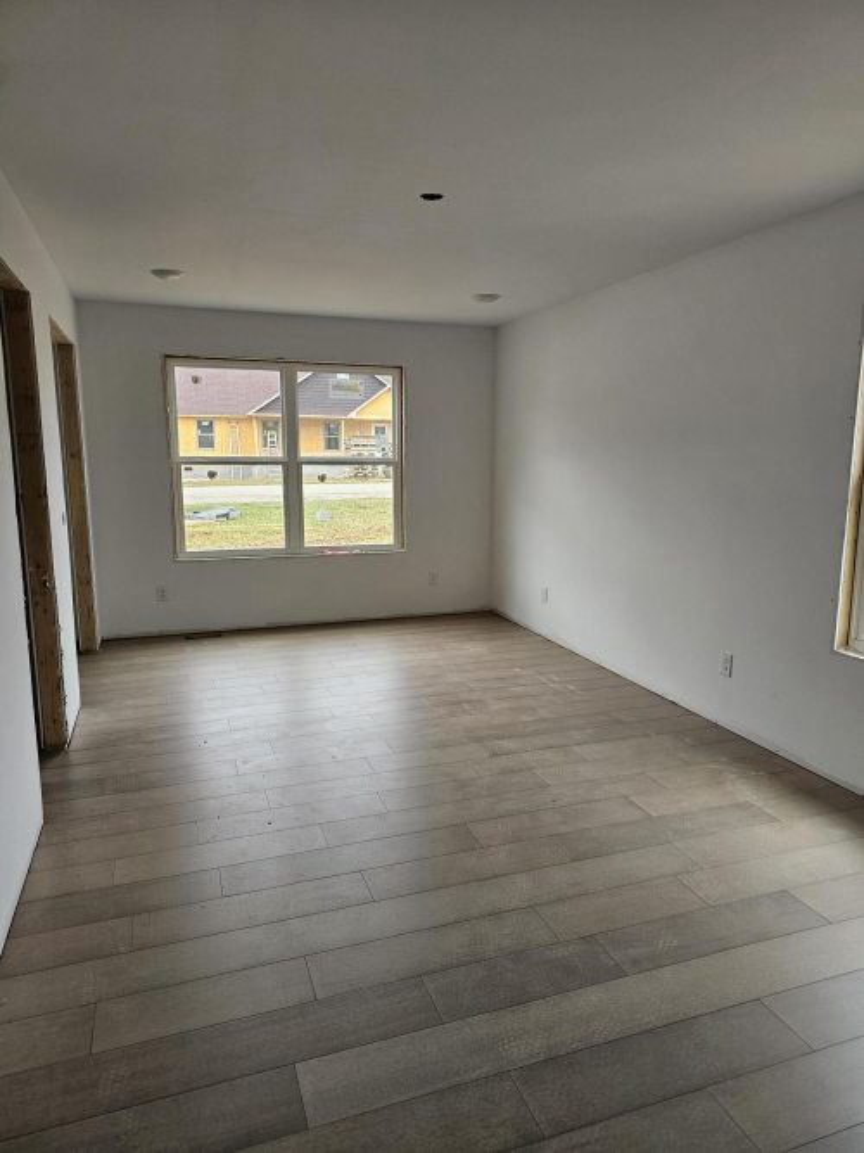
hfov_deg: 58.9
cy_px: 576
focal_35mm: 23
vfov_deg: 73.9
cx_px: 432
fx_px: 766
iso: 160
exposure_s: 1/207
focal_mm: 6.3
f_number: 1.7
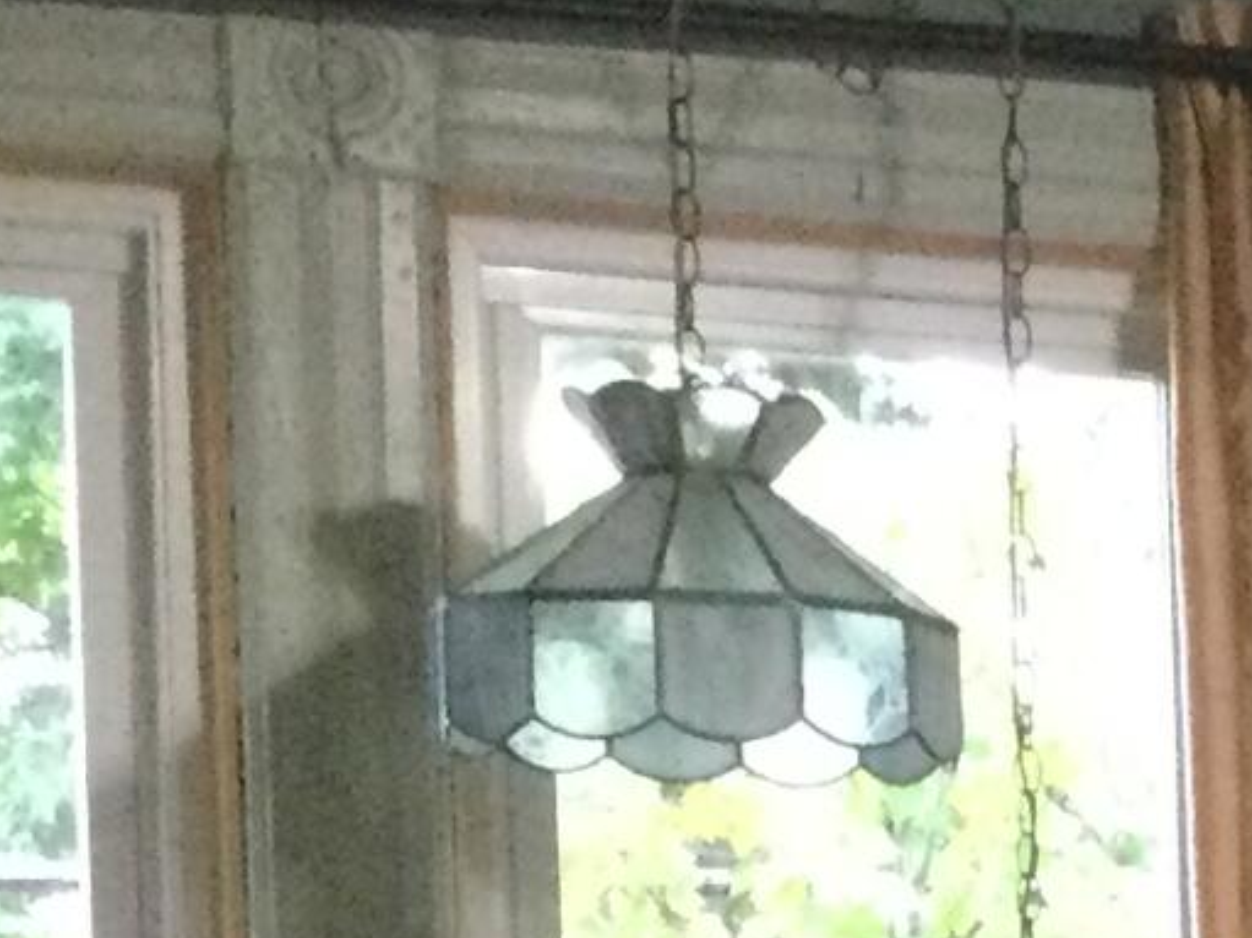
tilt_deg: -7.3
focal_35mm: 182
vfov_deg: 7.7
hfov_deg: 9.9
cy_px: 2079
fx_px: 6581
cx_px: 2676
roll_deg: -0.6
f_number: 2.4
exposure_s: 1/30
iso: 200
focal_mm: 3.3
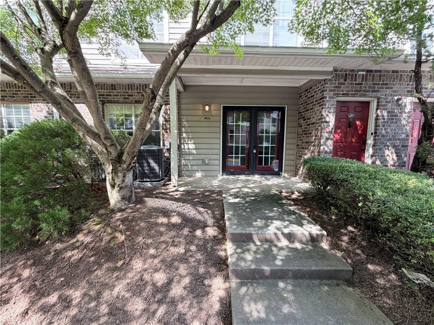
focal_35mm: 14
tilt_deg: -6.6
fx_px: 176
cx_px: 217
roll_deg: -0.3
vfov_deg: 85.7
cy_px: 162
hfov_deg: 102.1
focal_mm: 2.22
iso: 80
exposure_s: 1/121
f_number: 2.2
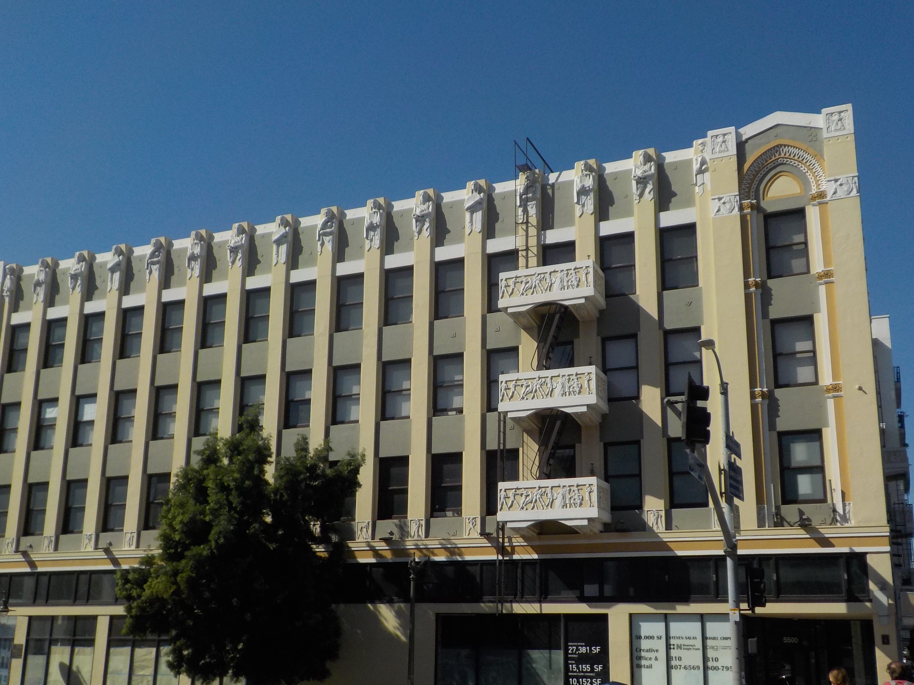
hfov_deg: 60.0
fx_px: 792
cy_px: 342
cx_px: 457
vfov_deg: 46.8
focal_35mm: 30
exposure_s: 1/800
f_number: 6.6
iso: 125
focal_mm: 4.1
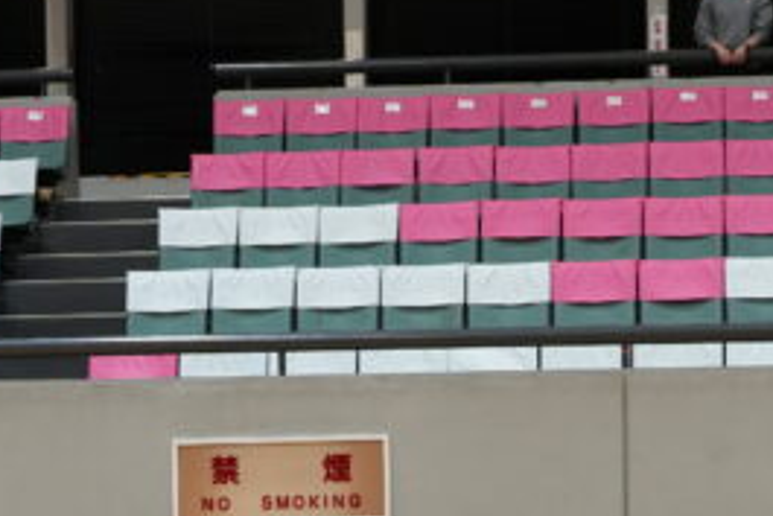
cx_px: 516
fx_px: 2900
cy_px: 929
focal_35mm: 135
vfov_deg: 9.7
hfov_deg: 15.2
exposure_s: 1/40
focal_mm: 35
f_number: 8
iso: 1250
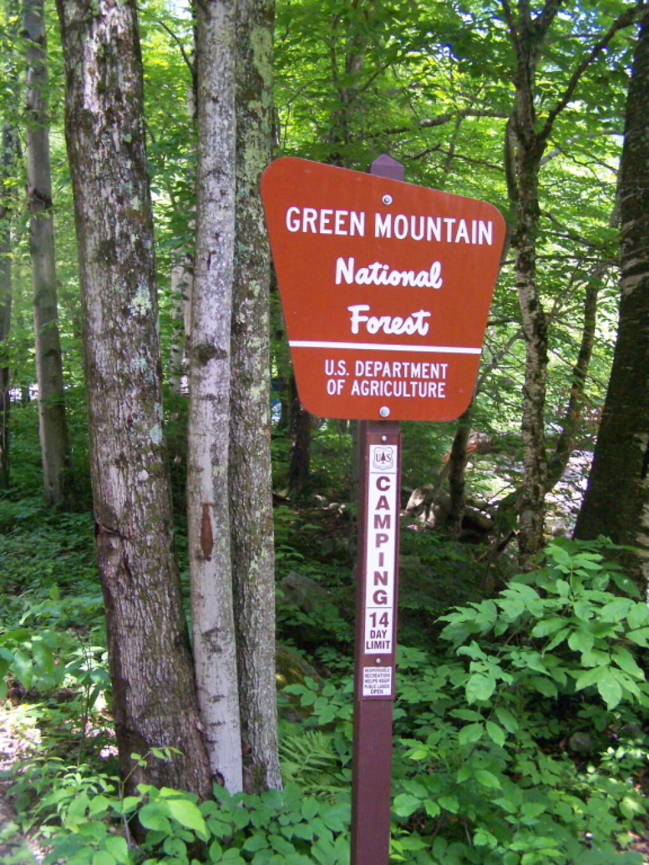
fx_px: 950
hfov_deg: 37.7
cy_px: 432
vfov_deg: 49.0
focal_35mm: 38
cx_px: 324
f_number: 2.8
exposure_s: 1/400
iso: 400
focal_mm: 6.3
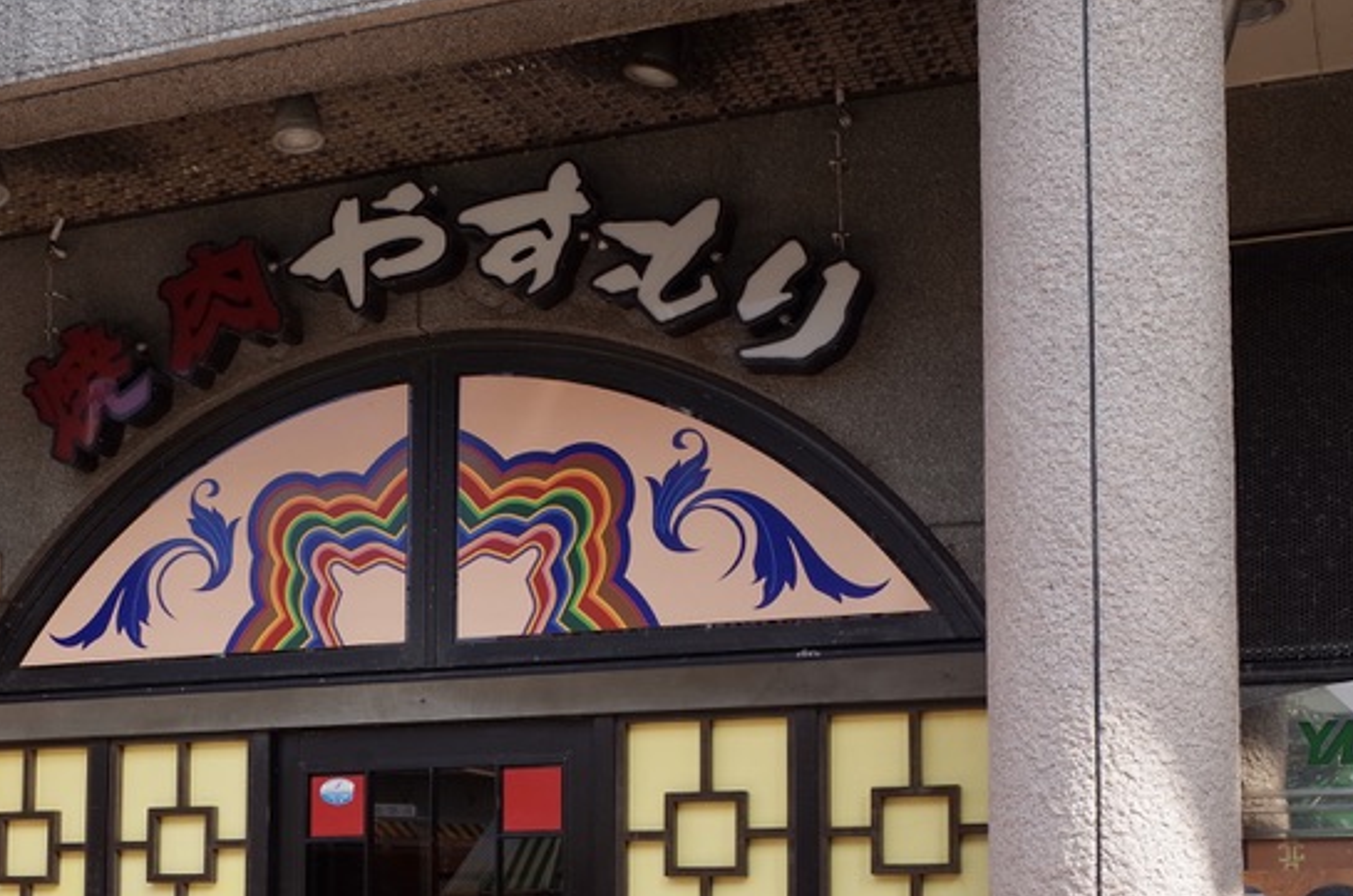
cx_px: 478
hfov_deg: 35.4
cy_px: 848
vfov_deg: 23.3
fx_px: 2100
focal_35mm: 56
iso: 100
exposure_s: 1/125
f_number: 5.6
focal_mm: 18.3
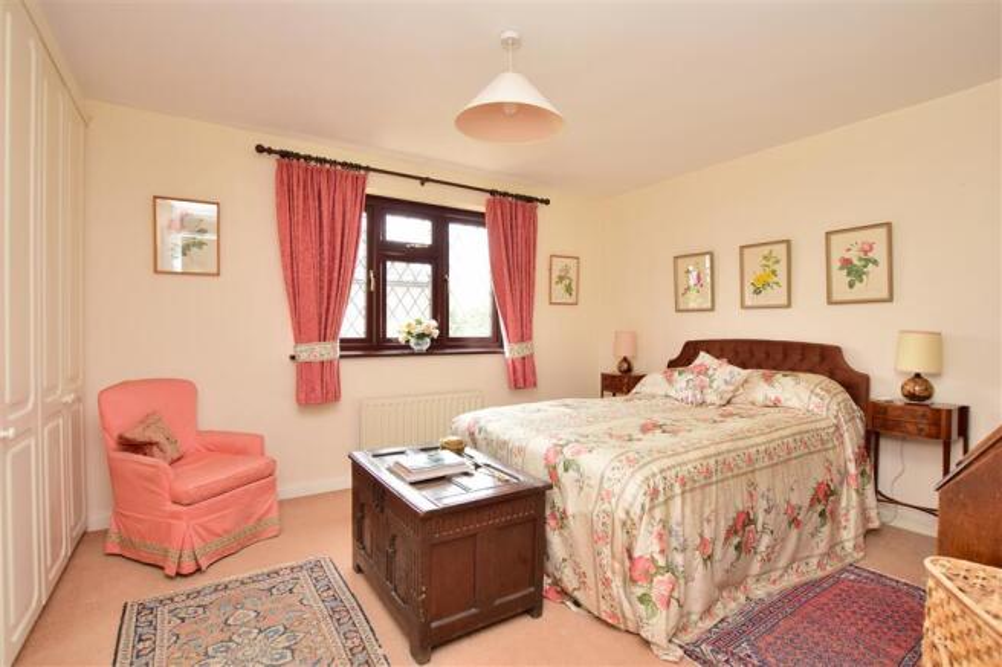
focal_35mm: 15
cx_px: 501
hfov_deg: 100.4
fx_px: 417
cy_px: 334
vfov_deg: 77.3
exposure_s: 1/13
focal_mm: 10
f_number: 5
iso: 200
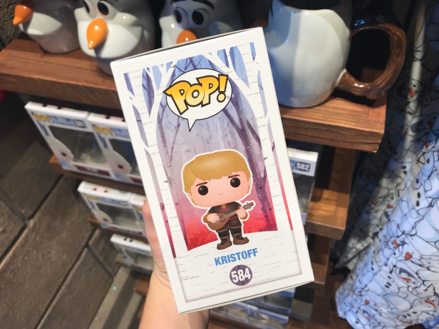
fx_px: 355
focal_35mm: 28
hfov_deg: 63.4
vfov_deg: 49.7
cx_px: 220
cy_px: 164
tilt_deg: -50.2
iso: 40
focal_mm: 3.99
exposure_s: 1/120
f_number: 1.8
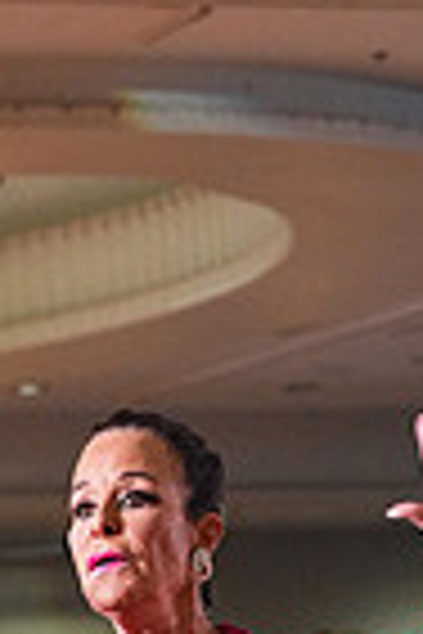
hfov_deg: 4.2
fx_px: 5745
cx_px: -281
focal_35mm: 326
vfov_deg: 6.2
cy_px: 1151
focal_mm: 79
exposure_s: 1/400
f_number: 5
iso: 6400
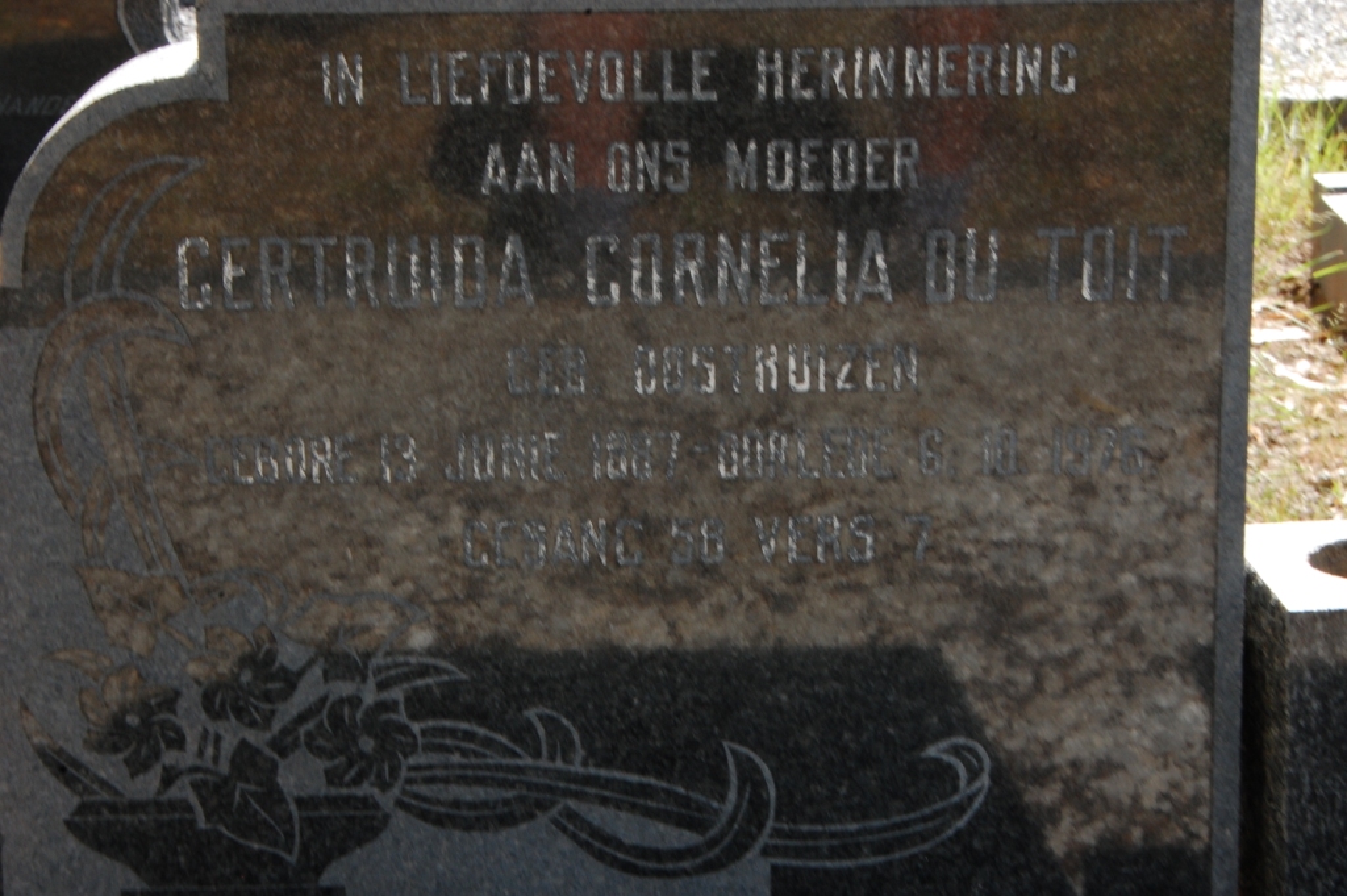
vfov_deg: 14.0
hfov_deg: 20.9
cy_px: 448
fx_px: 3645
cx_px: 674
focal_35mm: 98
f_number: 22
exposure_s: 1/40
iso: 400
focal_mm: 65
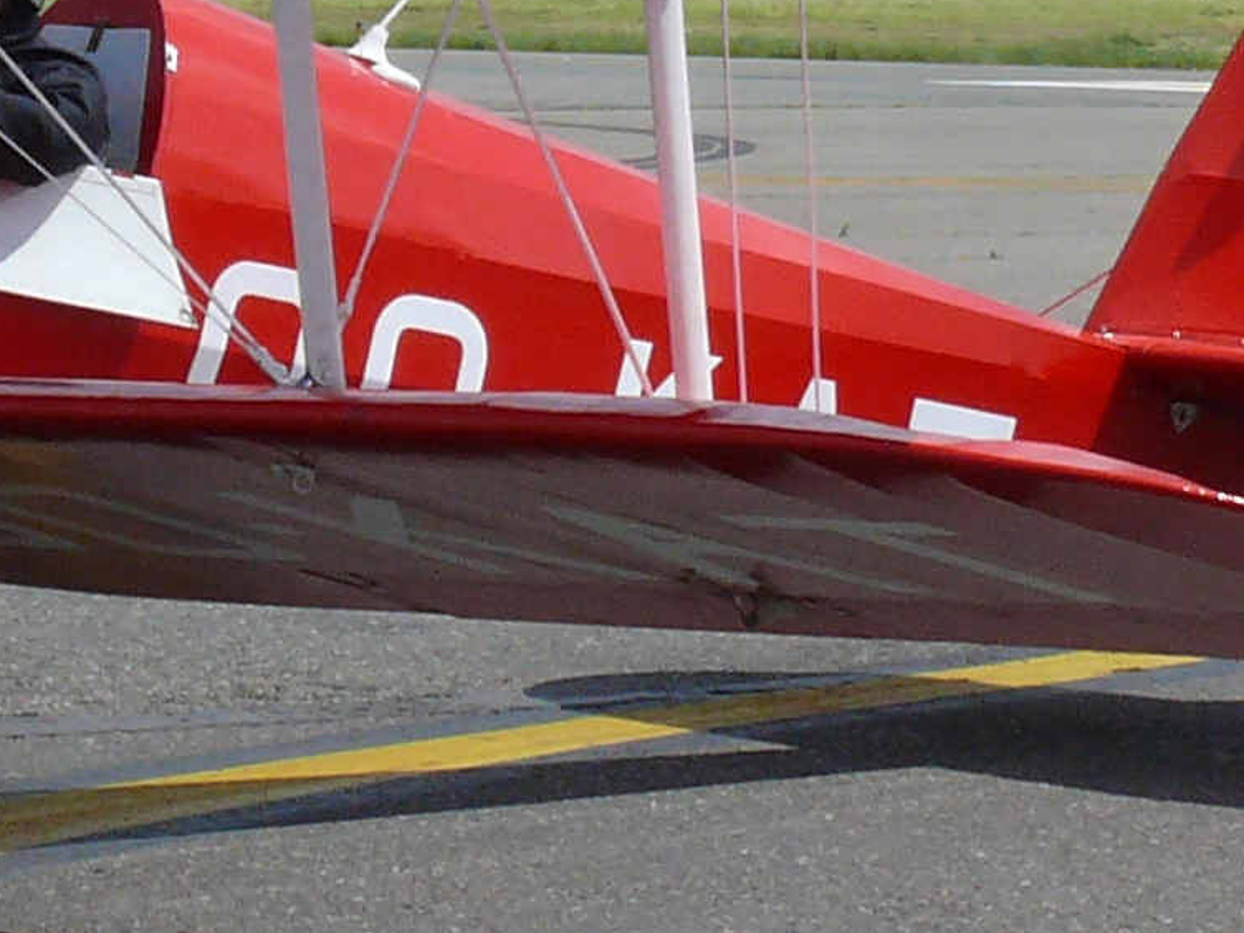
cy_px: 28
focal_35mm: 228
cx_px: -22
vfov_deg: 6.5
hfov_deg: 8.6
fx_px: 8194
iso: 100
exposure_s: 1/500
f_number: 7.1
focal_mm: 9.9
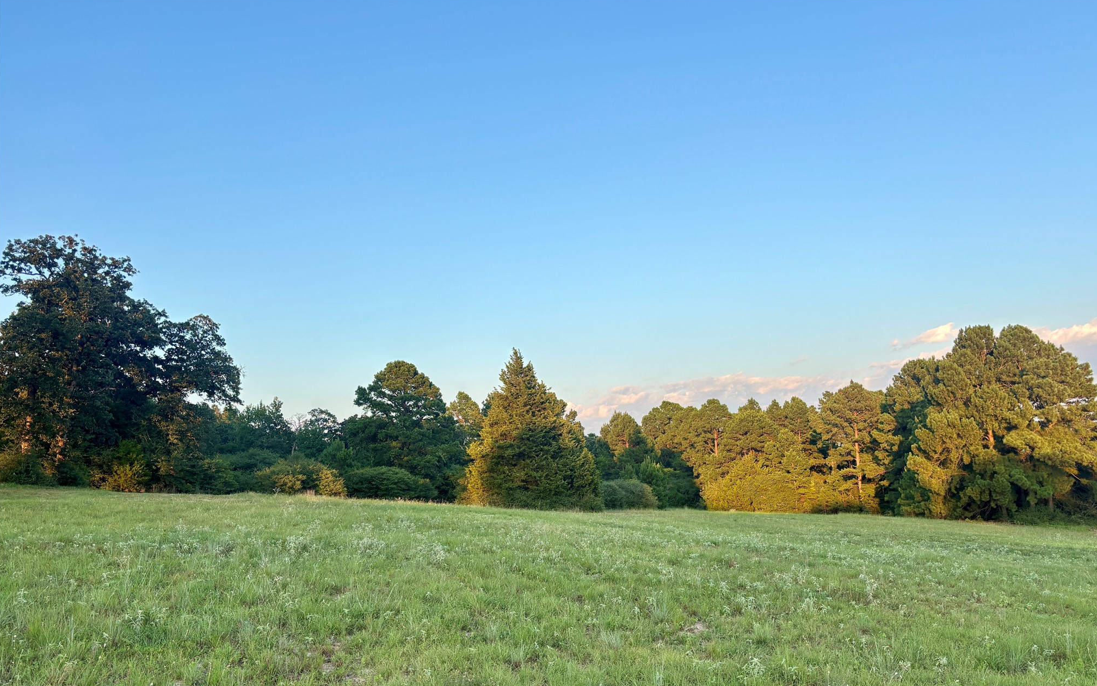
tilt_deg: +4.0
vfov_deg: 44.3
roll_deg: +2.0
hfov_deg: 66.5
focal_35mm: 28
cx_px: 554
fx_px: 837
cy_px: 412
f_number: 1.6
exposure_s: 1/484
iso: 50
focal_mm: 5.96
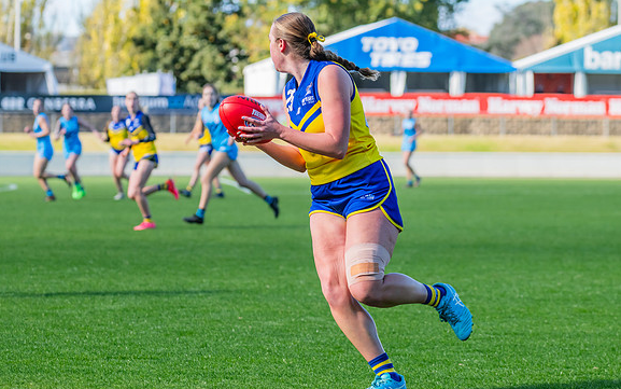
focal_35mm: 181
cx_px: 322
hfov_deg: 11.6
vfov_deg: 7.3
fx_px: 3064
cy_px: 204
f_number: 6.3
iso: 800
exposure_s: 1/1250
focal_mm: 170
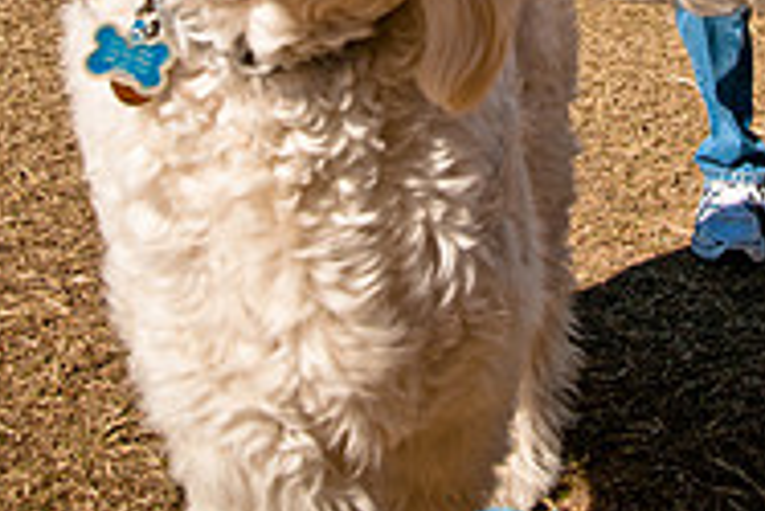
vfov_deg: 20.3
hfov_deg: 32.6
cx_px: 493
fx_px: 1301
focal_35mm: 61
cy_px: -155
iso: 200
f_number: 5
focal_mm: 17
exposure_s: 1/1600
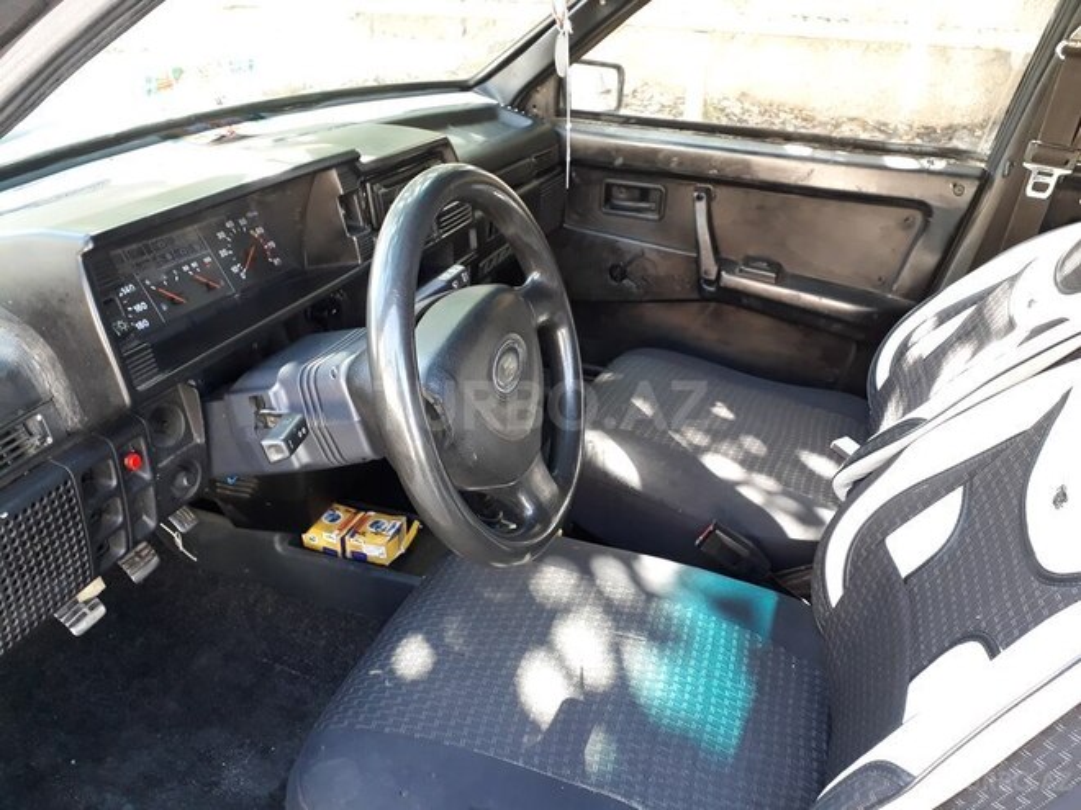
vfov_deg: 51.4
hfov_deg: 65.3
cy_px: 405
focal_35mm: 27
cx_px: 540
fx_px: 843
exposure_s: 1/33
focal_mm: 3.6
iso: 100
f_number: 1.9
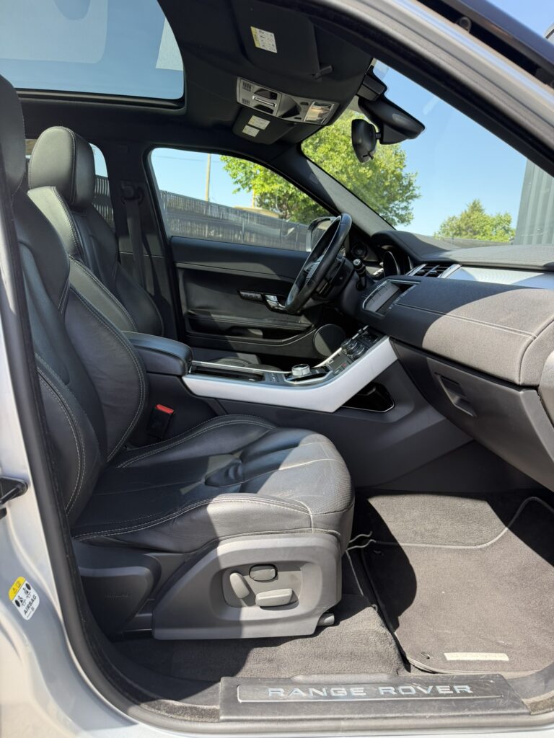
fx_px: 512
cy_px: 369
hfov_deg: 56.8
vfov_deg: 71.6
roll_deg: -3.5
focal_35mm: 24
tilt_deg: -10.2
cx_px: 277
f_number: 1.78
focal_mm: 6.76
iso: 100
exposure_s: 1/671
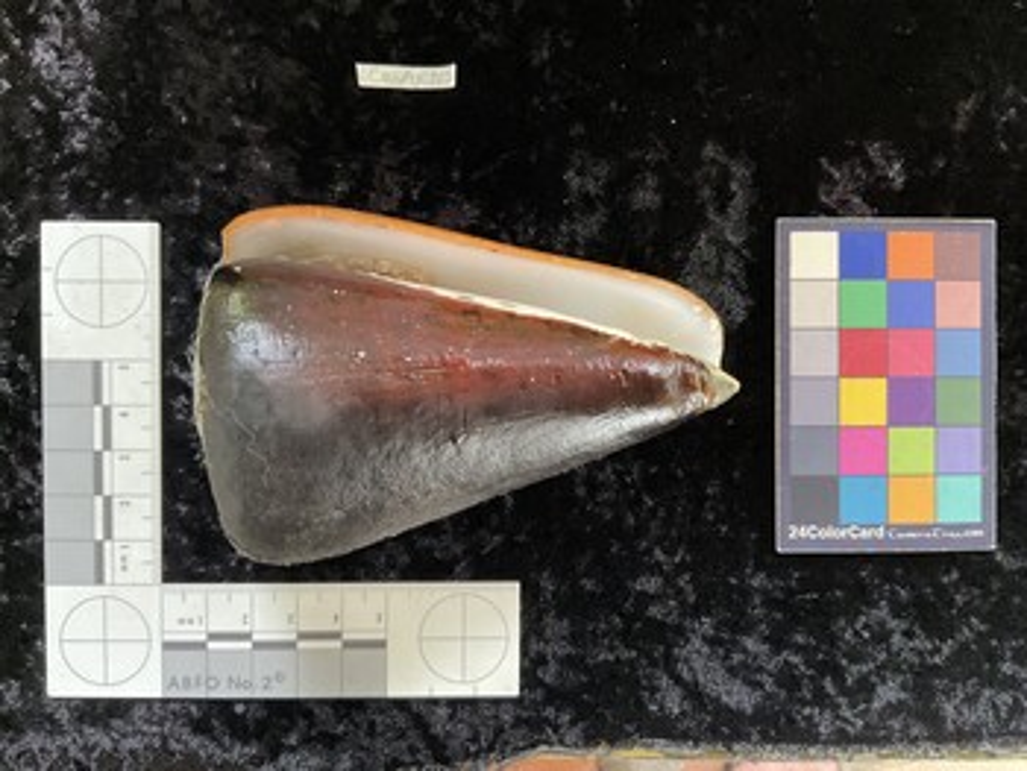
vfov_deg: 48.3
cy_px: 386
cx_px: 514
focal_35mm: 29
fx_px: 861
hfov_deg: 61.6
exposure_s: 1/60
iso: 200
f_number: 1.8
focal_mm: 3
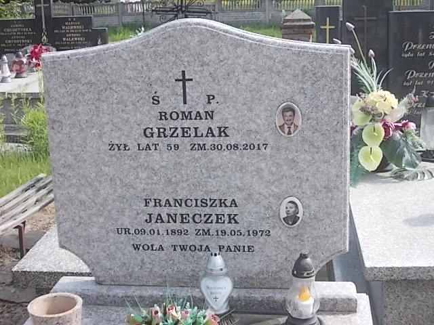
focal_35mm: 60
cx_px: 217
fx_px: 752
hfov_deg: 32.2
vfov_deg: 24.4
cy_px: 162
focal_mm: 8.5
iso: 80
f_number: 4
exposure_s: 1/200
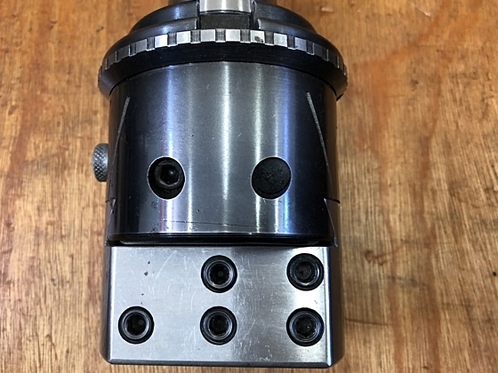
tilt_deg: -76.4
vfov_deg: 44.1
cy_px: 178
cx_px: 215
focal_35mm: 32
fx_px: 460
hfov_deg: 56.6
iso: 50
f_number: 1.8
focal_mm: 3.99
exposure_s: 1/15
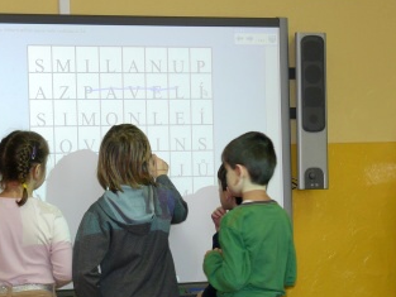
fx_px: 1350
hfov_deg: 16.6
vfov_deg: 12.5
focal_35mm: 118
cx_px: 125
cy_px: 201
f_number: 3.2
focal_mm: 13.7
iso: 100
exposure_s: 1/30
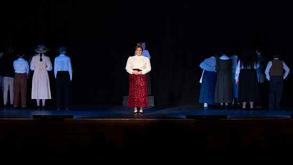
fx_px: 971
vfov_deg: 9.7
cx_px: 141
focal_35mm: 125
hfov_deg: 17.2
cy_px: 82
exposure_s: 1/320
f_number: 2.8
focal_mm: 98
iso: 3200
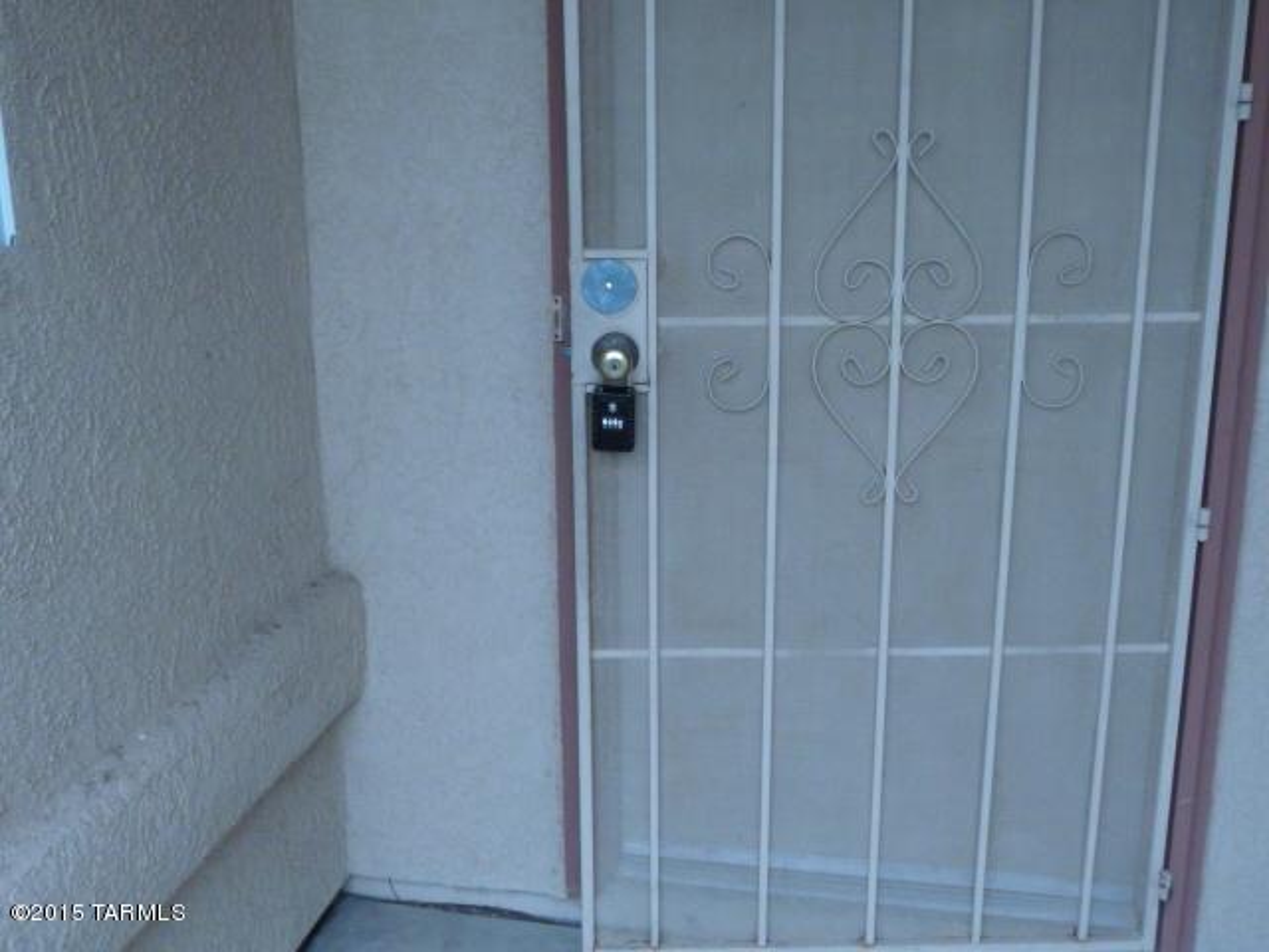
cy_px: 476
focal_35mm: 38
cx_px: 634
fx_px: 1393
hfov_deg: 49.0
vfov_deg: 37.7
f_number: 3.3
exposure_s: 1/200
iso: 400
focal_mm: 4.7
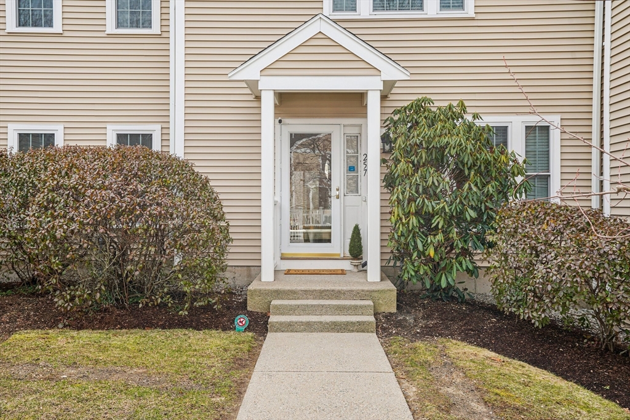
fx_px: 613
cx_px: 315
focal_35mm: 35
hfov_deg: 54.4
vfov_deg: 37.9
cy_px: 210
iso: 100
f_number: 8
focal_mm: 35
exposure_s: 1/100
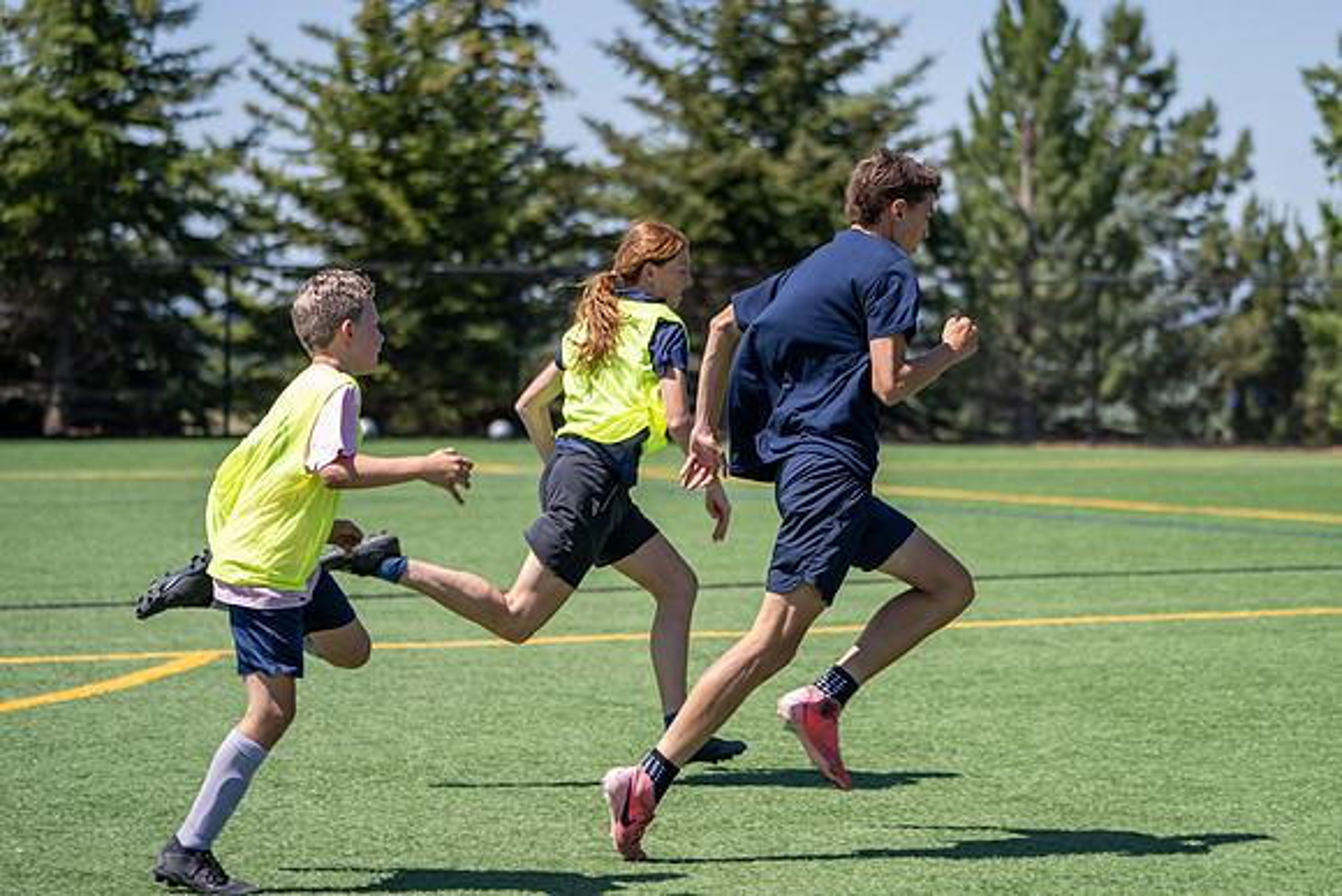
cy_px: 377
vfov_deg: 11.3
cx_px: 778
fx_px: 4537
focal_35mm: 122
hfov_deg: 16.8
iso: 50
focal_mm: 105
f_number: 2.8
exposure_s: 1/800
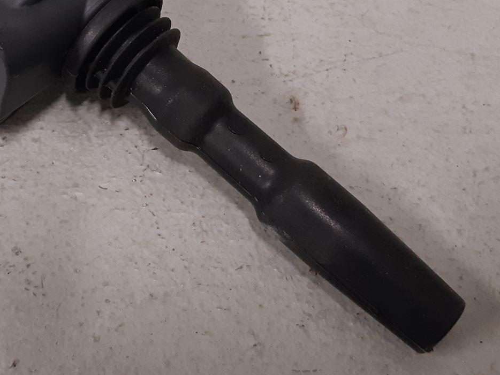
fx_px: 824
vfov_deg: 25.3
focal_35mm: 57
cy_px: 82
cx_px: 137
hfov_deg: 33.2
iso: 200
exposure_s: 1/50
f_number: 1.7
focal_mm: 3.93
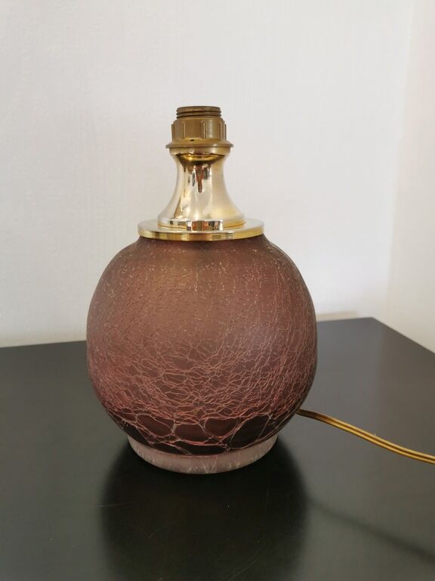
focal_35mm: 27
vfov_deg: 65.3
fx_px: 452
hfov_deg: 51.4
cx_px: 218
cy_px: 290
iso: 125
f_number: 1.8
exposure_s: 1/50
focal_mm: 5.58
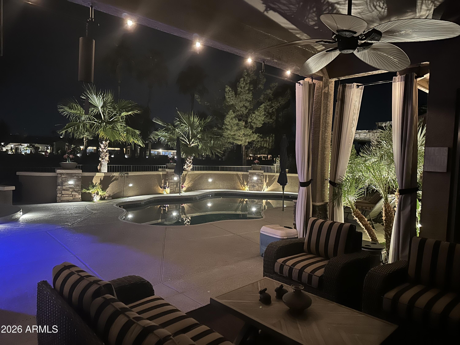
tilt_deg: -2.6
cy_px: 172
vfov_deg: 56.8
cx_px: 230
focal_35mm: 24
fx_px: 319
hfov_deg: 71.6
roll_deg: -2.3
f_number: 1.78
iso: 1600
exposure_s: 1/20
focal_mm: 6.86
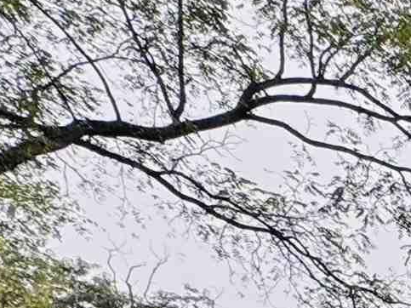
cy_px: 811
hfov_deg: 12.6
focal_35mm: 89
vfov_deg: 12.1
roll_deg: +2.1
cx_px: 1134
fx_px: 1056
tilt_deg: -14.5
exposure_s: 1/250
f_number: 2.2
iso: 40
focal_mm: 2.22
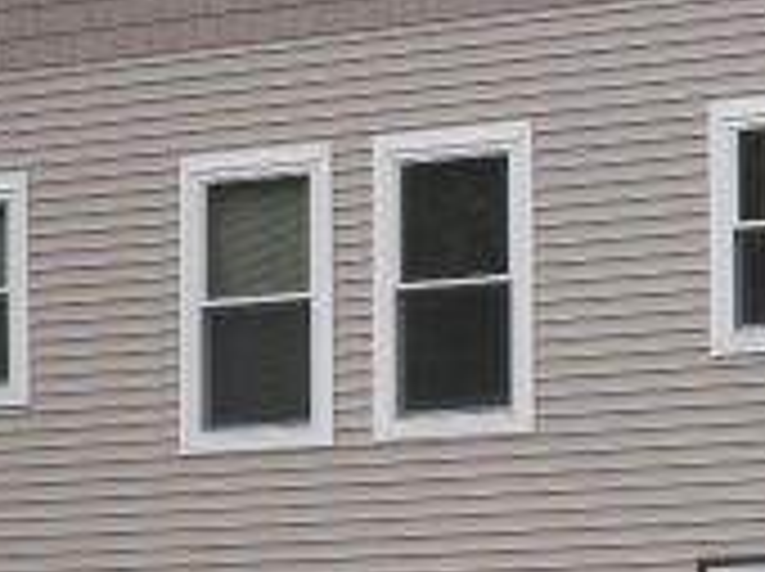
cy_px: 468
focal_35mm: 241
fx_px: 5318
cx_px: 765
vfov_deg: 6.1
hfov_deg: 8.2
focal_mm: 11.4
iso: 64
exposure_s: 1/200
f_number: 4.3
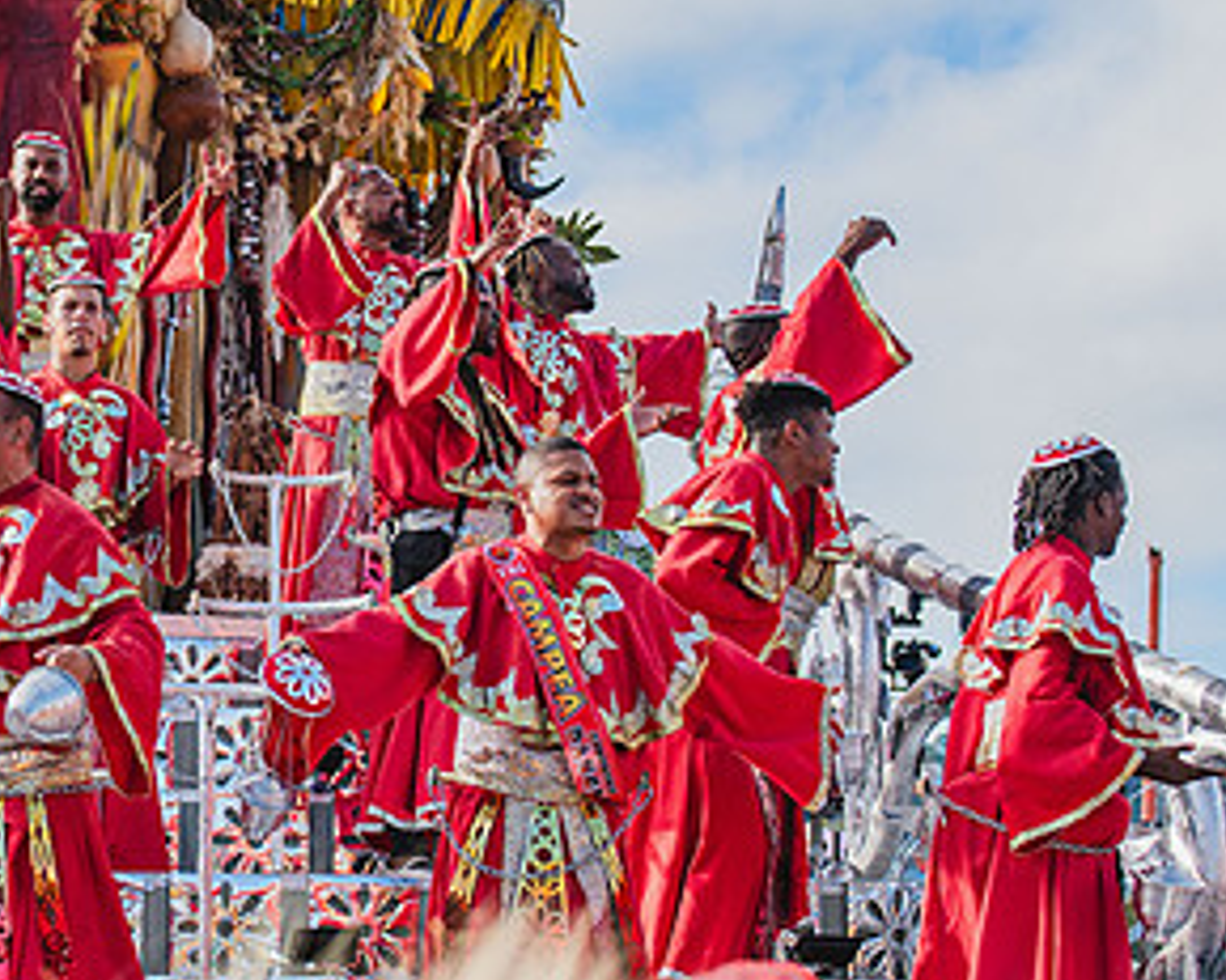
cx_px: 106
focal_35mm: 132
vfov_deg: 11.7
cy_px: 441
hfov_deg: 14.4
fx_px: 4788
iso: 400
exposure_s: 1/1600
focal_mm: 70
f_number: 5.6
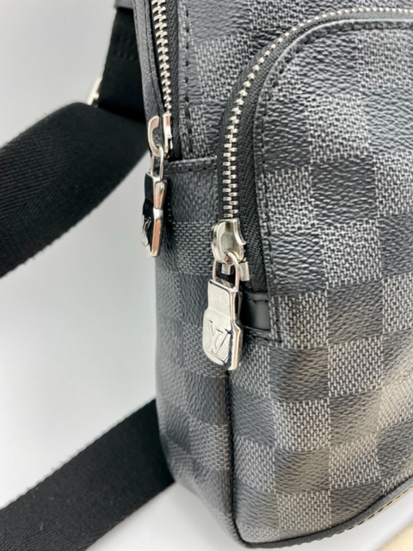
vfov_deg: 67.3
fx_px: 414
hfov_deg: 53.1
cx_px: 206
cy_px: 276
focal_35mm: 26
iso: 80
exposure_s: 1/121
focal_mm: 4.2
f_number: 1.6
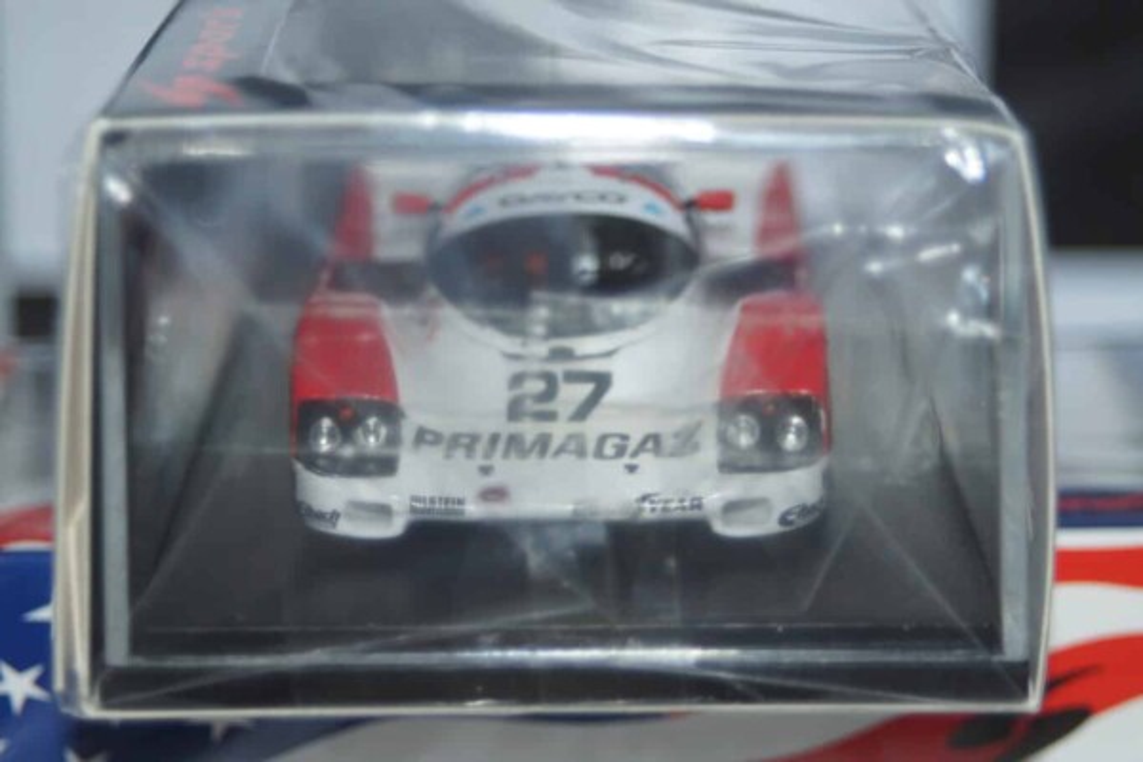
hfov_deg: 19.5
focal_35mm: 105
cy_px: 381
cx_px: 572
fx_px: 3333
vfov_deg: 13.0
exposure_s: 1/80
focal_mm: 70
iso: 250
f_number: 5.6
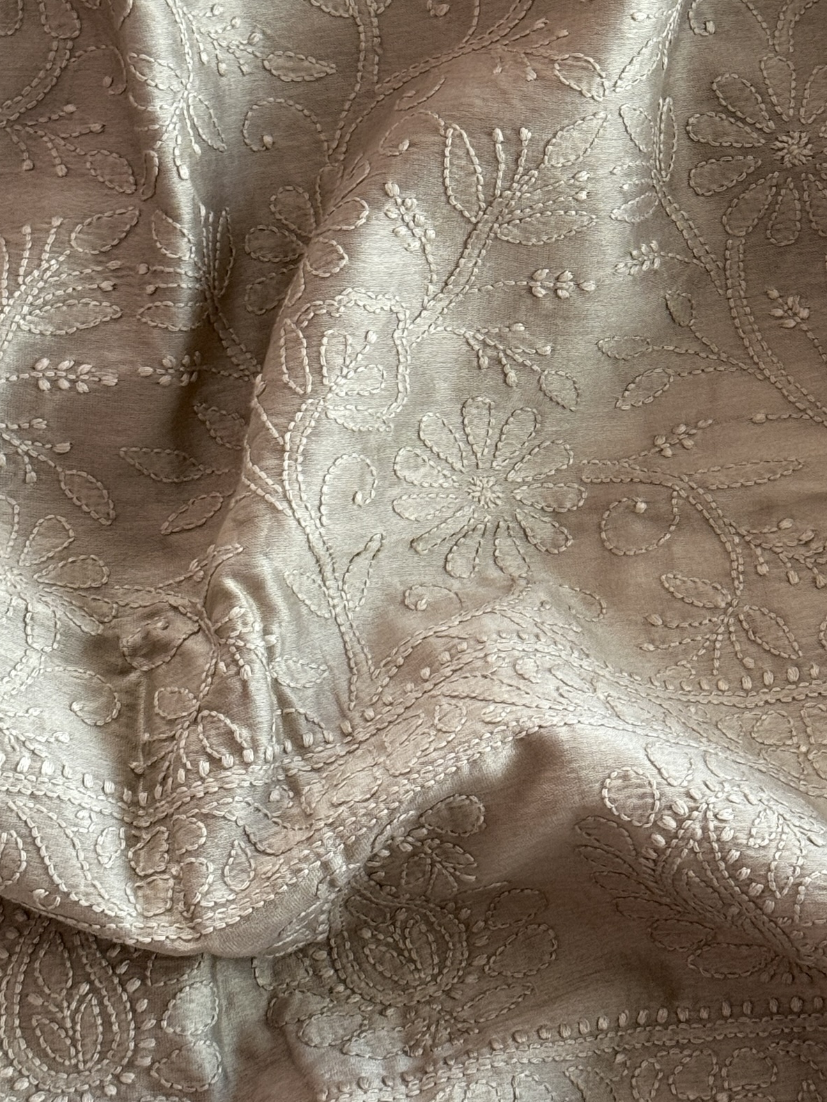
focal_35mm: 91
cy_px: 254
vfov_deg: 21.3
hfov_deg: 16.2
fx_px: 2898
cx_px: 545
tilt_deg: -69.9
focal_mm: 6.76
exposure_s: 1/60
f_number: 1.78
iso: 160
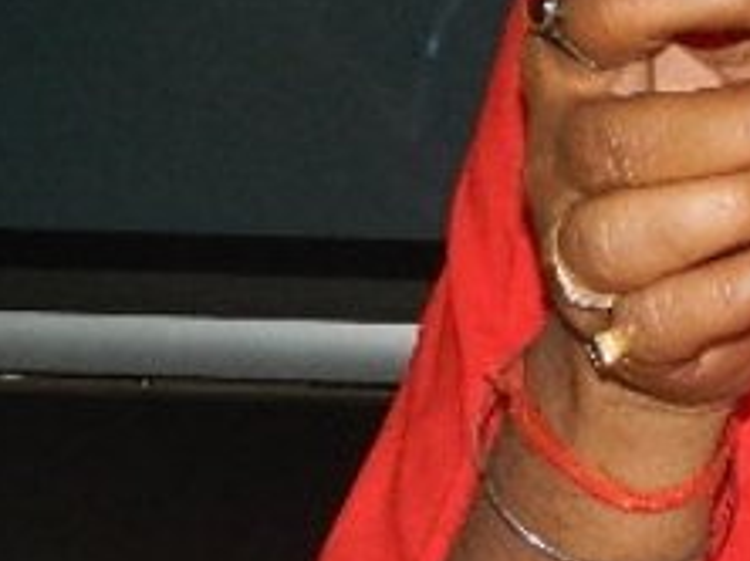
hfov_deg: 6.5
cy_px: -250
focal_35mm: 303
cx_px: 1115
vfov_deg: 4.9
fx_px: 6558
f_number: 4.2
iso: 250
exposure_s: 1/50
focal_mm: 15.1
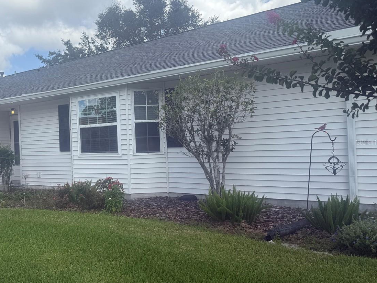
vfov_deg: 40.7
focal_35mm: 35
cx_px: 113
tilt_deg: -0.4
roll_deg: +0.8
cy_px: 142
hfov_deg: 51.2
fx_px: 381
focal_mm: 6.76
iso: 80
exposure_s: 1/3145
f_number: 1.78
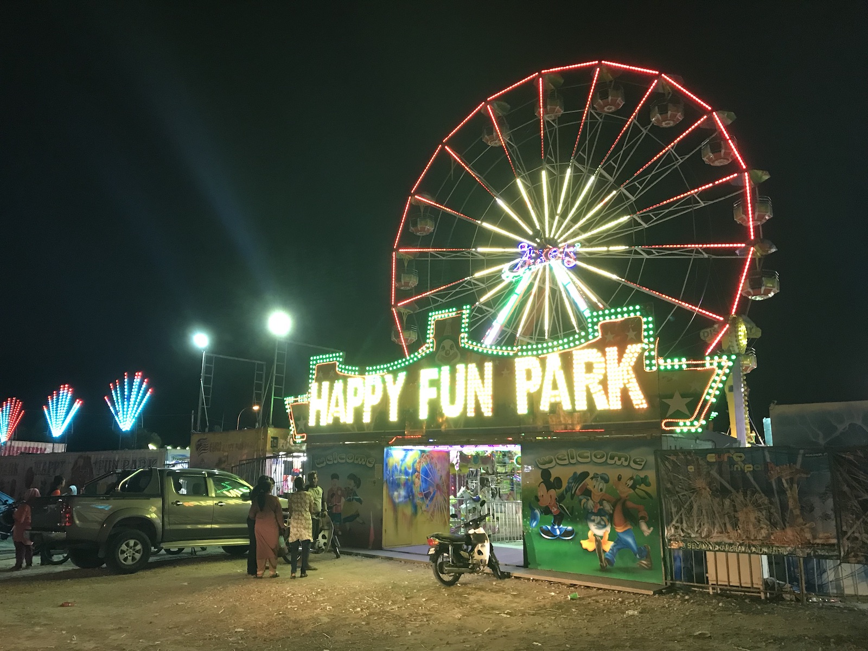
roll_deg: -0.3
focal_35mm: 28
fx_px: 702
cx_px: 434
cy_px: 326
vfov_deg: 49.7
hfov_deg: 63.4
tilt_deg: +13.0
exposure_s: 1/17
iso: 100
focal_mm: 3.99
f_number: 1.8
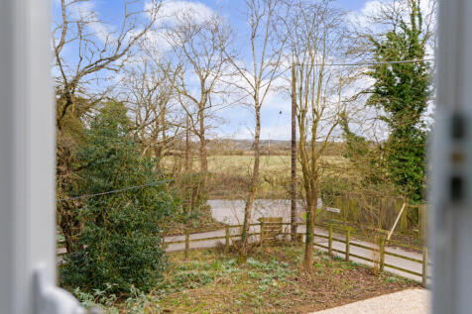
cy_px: 157
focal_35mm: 35
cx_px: 236
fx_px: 459
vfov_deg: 37.8
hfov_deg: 54.5
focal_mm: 35
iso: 400
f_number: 5
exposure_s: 1/200
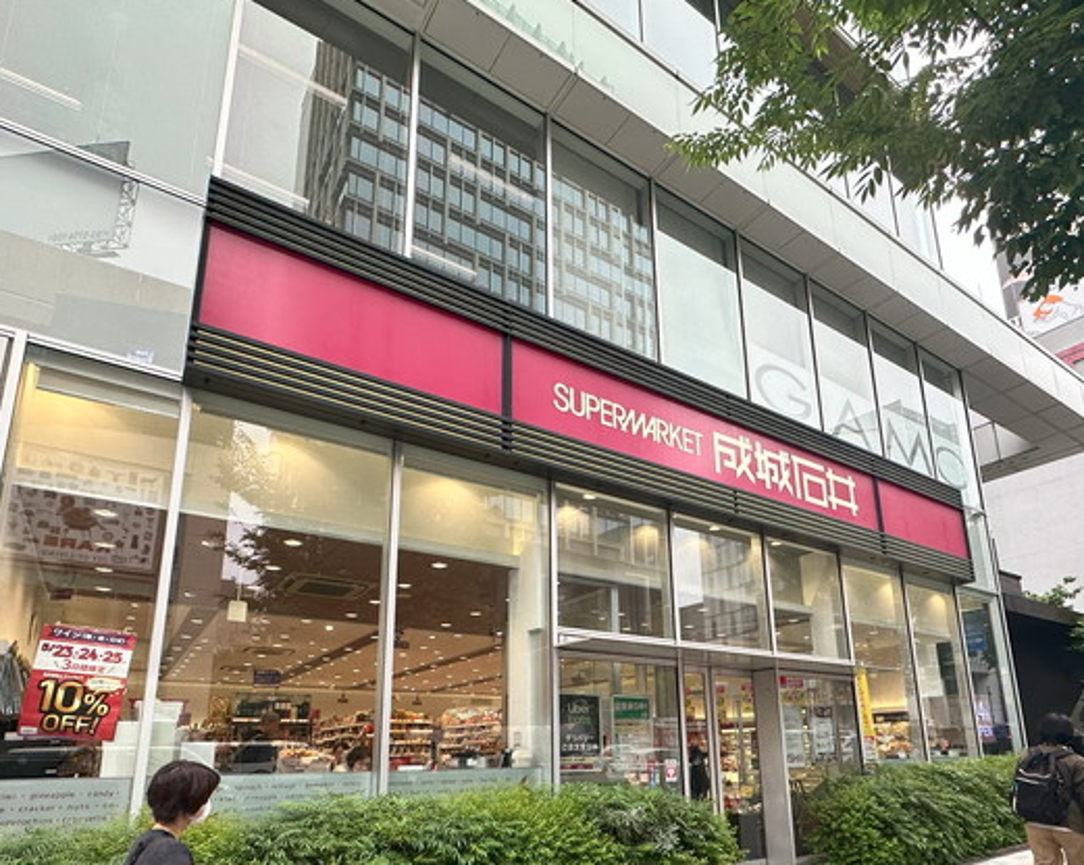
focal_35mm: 21
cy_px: 597
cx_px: 553
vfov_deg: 63.3
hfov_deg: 77.7
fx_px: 673
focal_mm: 2.22
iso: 40
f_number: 2.2
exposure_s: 1/147
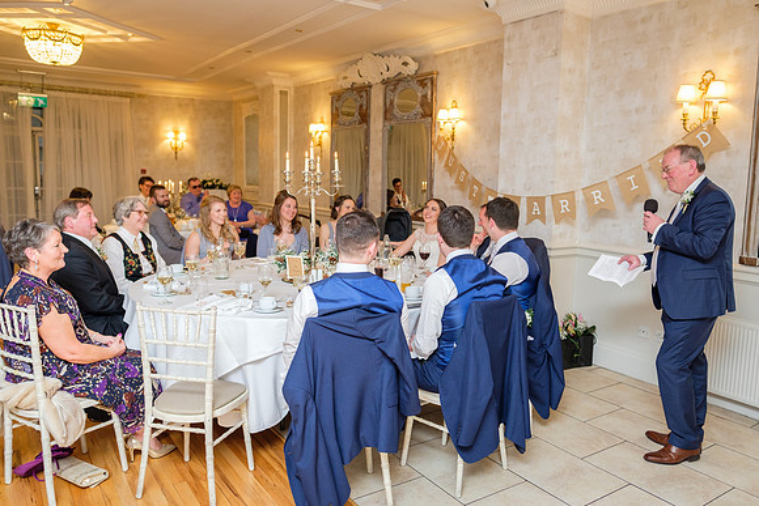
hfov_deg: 68.2
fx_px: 560
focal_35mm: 27
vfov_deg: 48.7
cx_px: 410
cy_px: 242
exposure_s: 1/160
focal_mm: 16
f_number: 2.2
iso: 1250
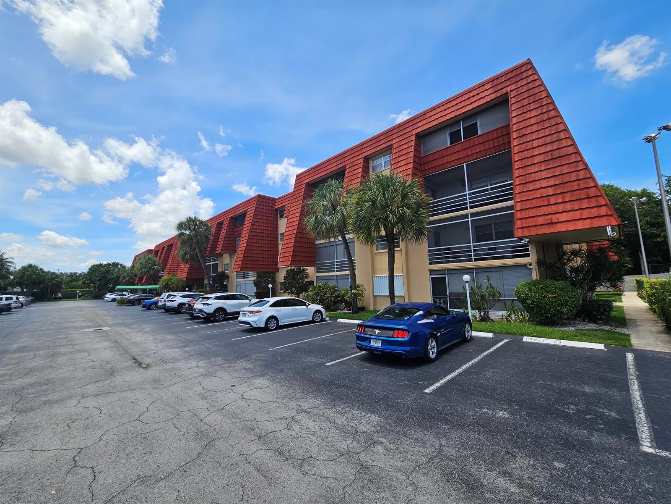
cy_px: 252
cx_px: 336
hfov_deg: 106.2
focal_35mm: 13
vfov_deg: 89.9
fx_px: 252
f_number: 2.2
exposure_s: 1/1899
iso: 50
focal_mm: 2.2
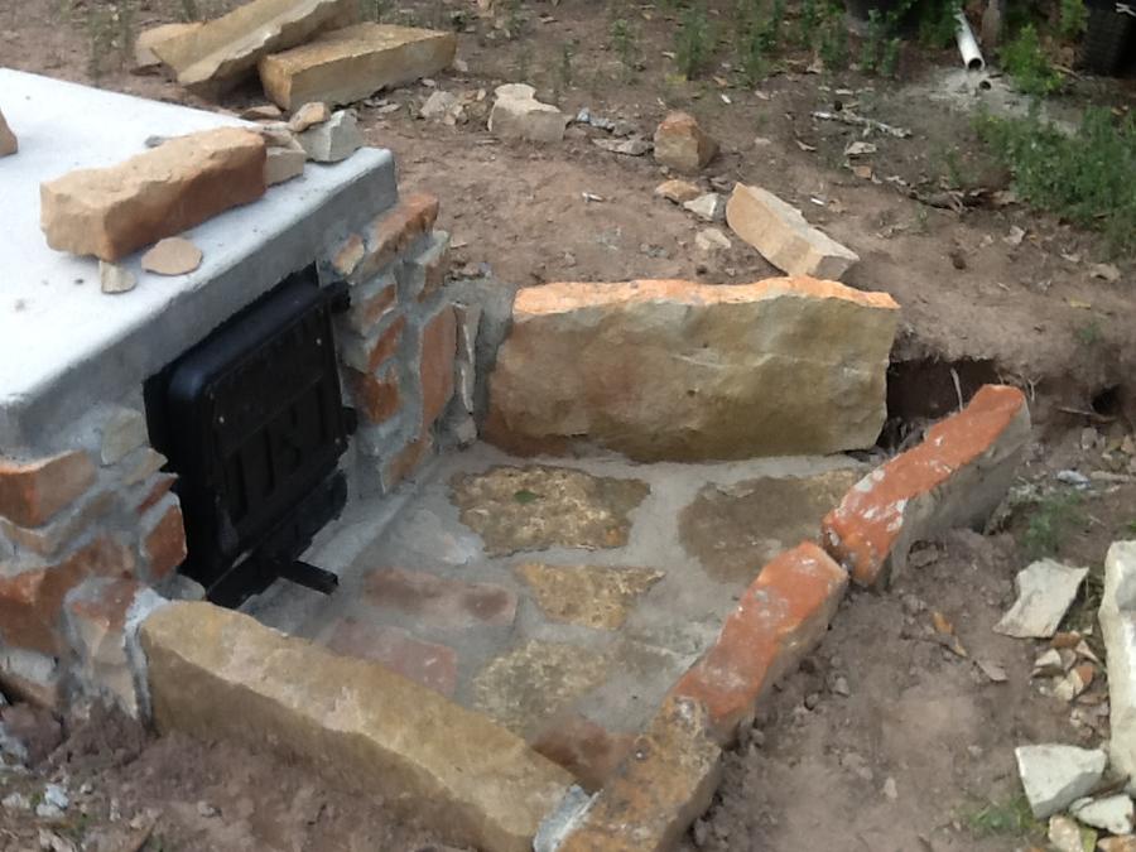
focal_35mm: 44
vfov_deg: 32.9
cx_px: 568
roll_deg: -1.0
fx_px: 1444
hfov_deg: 42.9
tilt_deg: -33.0
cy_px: 426
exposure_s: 1/184
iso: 40
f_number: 2.4
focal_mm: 2.03
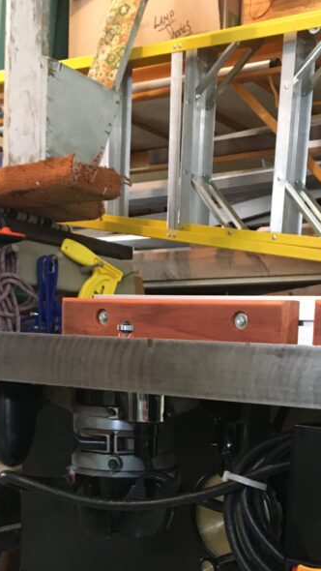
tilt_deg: -6.2
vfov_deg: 39.8
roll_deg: -3.4
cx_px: 249
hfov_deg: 23.7
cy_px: 451
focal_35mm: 50
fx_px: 756
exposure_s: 1/15
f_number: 2.2
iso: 250
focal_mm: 4.15
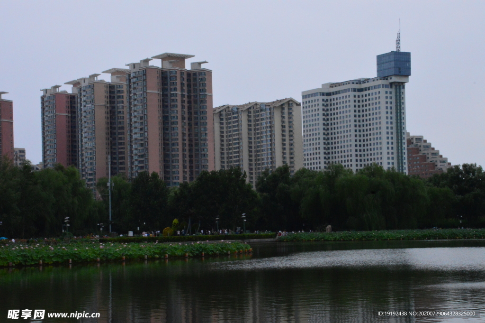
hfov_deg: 27.0
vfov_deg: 18.2
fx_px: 1010
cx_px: 242
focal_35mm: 75
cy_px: 162
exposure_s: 1/250
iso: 2800
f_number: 32
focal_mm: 50
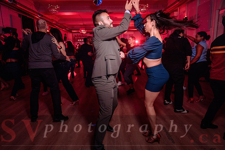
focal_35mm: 24
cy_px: 75
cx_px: 112
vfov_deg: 53.2
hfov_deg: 73.7
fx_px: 150
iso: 800
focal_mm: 24
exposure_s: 1/60
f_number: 3.2
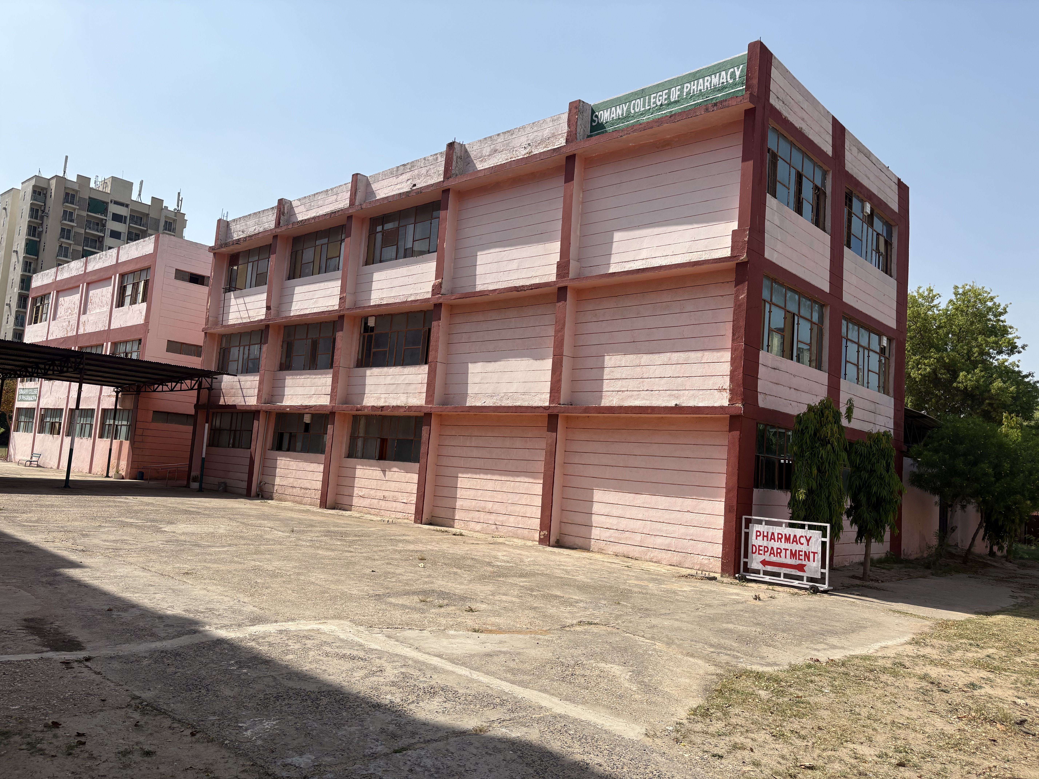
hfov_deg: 67.3
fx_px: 780
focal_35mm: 26
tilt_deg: +6.1
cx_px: 520
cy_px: 390
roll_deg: -3.9
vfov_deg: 53.1
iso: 50
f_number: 1.6
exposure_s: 1/4329
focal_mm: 5.96
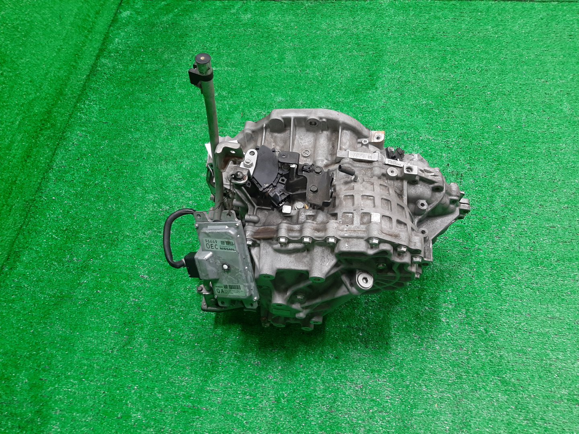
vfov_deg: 53.1
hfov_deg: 67.3
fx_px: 435
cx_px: 290
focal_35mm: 26
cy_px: 217
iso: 120
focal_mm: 3.93
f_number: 1.7
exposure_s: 1/50
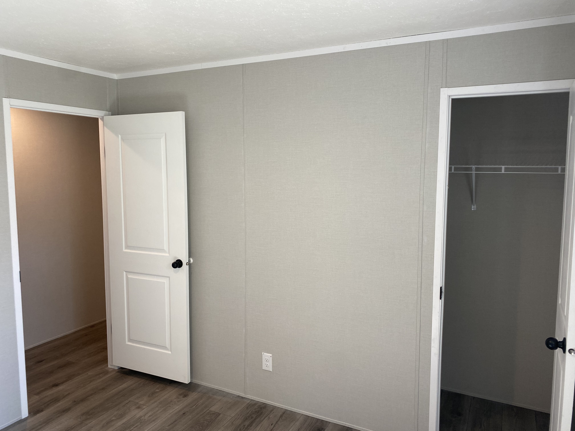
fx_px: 432
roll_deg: +0.1
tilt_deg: -6.3
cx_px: 288
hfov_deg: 67.3
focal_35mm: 26
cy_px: 216
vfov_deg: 53.1
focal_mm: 4.25
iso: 80
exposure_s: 1/120
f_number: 1.8
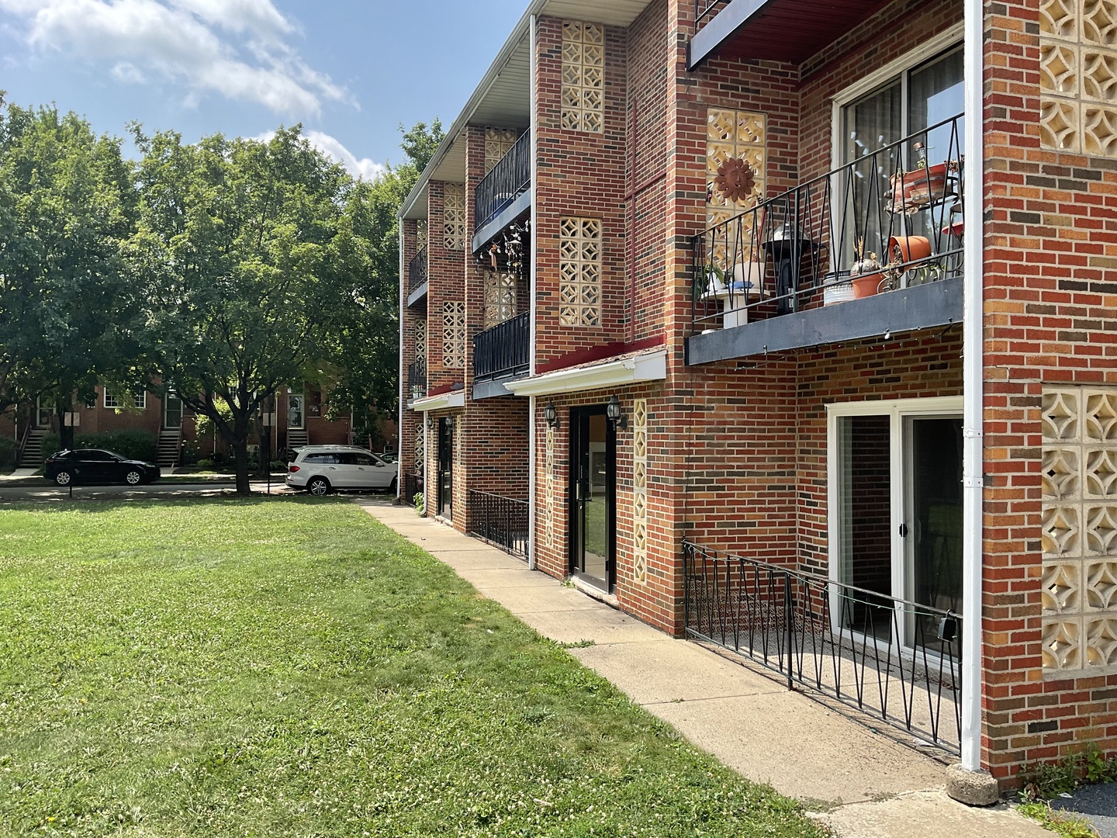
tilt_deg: +0.5
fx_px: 936
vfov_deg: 48.2
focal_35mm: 29
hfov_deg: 61.7
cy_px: 419
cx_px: 558
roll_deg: -0.2
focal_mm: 3
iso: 16
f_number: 1.8
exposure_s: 1/962
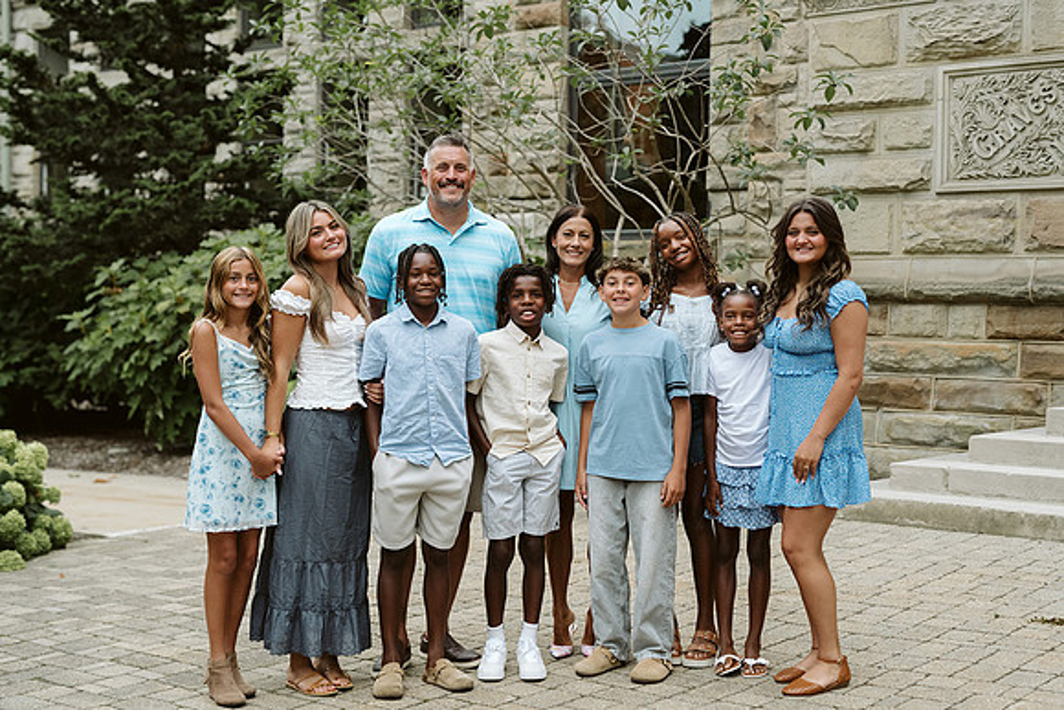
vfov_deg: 25.5
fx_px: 1571
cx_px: 566
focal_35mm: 53
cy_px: 351
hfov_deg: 37.4
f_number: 2.8
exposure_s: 1/320
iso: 800
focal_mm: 50
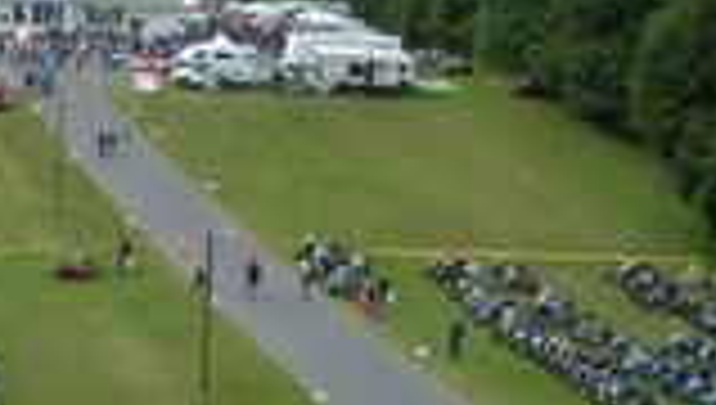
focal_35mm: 104
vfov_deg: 11.7
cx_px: 5
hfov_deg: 19.9
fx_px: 1977
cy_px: 76
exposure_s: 1/400
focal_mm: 6.3
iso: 50
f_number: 3.2
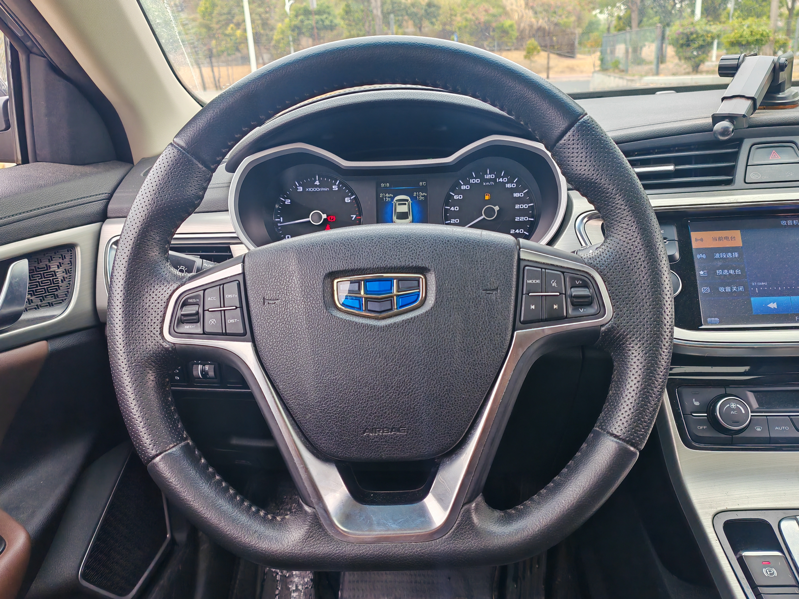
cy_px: 300
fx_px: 669
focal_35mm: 29
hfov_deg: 61.7
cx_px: 400
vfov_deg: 48.2
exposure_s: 1/120
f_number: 1.9
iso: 50
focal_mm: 5.3
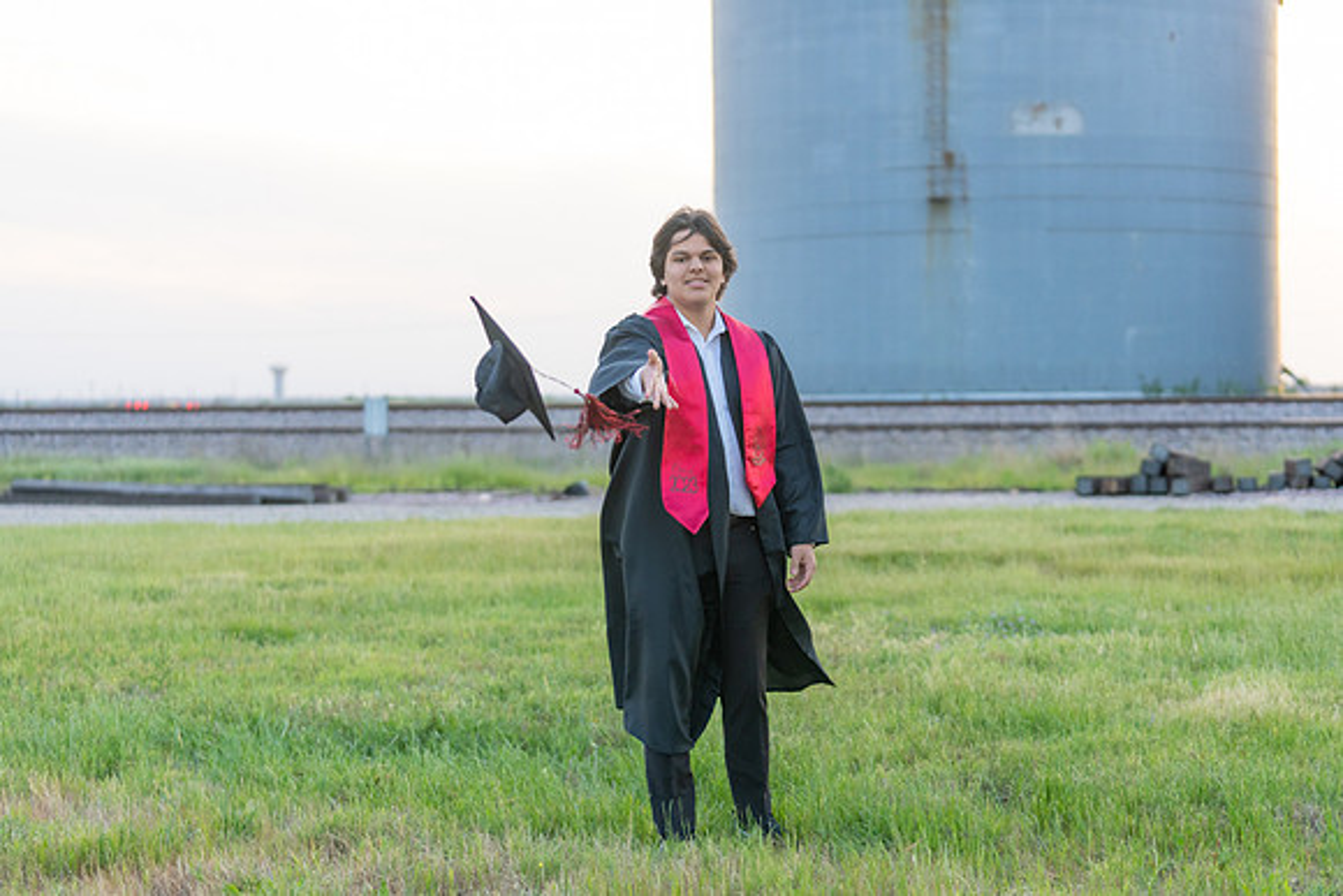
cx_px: 672
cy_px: 448
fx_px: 2612
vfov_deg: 19.5
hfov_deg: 28.8
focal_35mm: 70
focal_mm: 70
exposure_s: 1/1000
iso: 1000
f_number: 2.8
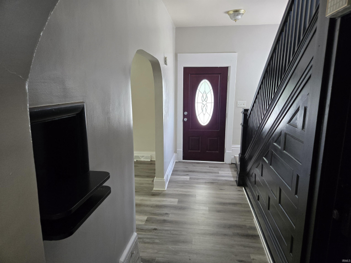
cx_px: 176
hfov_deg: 73.9
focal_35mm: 23
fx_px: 233
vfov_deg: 58.9
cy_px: 132
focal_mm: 5.4
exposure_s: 1/120
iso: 250
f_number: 1.8
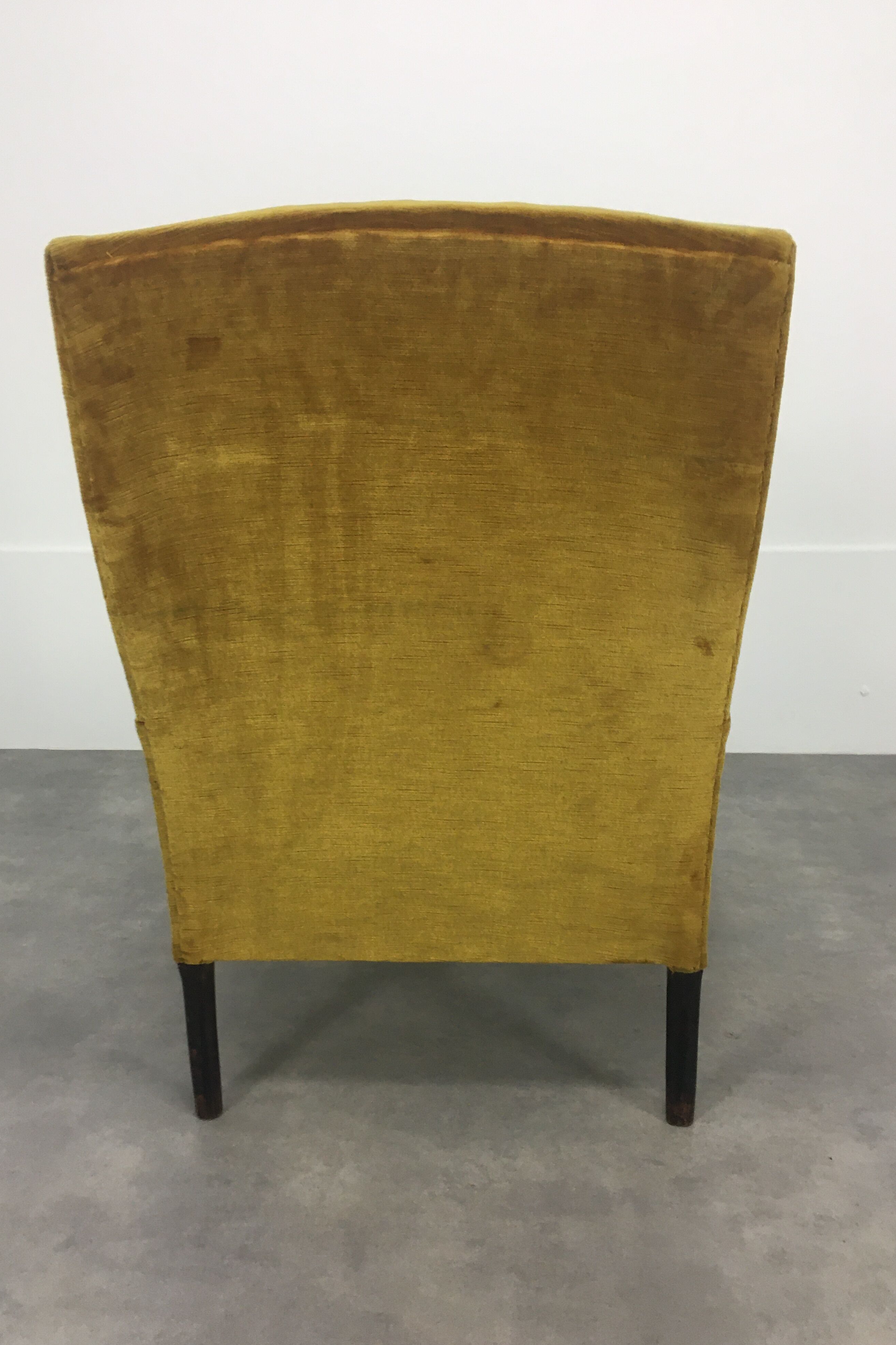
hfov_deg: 42.3
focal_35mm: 31
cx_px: 434
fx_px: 1157
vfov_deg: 60.3
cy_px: 690
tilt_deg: -15.6
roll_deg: -1.2
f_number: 2.2
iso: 50
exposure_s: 1/33
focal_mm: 4.15
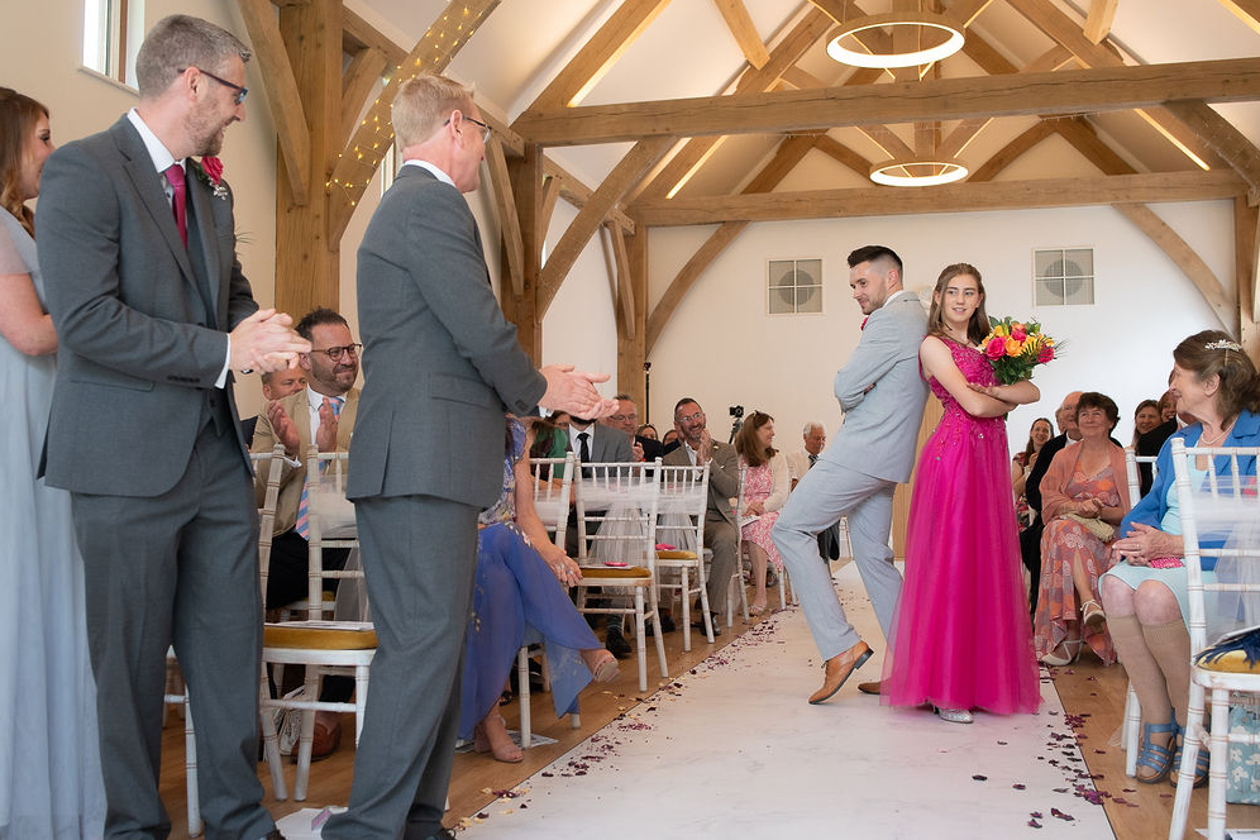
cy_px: 409
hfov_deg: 53.1
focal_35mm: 36
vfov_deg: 36.9
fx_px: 1260
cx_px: 645
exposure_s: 1/250
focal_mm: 35
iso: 800
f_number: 4
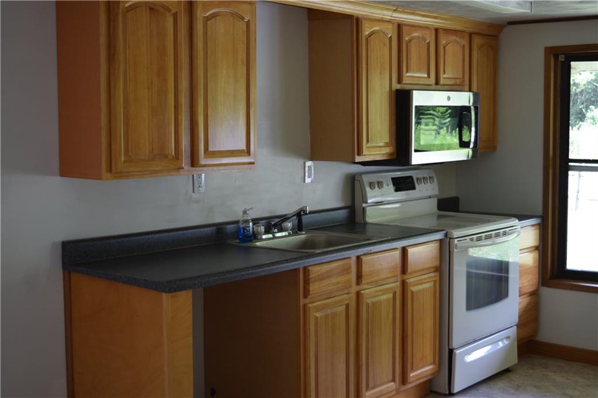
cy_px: 199
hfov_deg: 38.9
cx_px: 299
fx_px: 847
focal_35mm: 51
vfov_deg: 26.5
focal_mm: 34
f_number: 4.5
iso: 500
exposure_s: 1/60
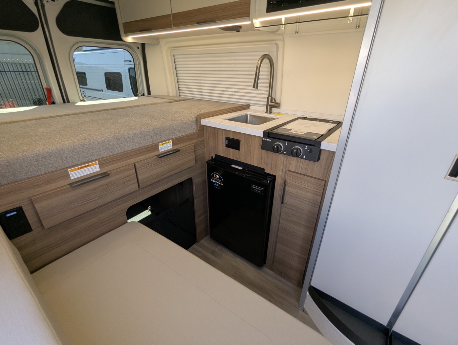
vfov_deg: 78.2
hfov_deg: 94.4
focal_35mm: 16
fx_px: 212
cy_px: 172
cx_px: 229
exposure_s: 1/235
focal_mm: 2.35
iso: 123
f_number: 2.2
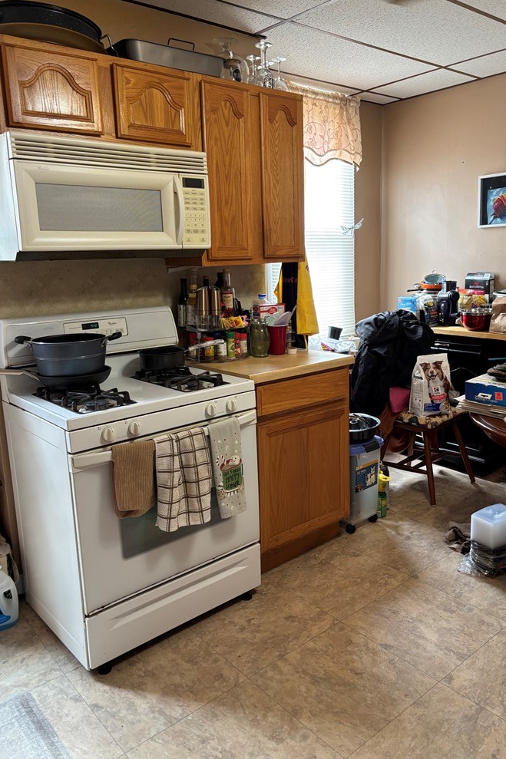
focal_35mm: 28
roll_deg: +1.9
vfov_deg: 65.5
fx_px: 590
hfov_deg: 46.3
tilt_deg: -10.3
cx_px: 283
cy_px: 371
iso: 125
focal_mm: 5.96
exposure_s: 1/60
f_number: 1.6
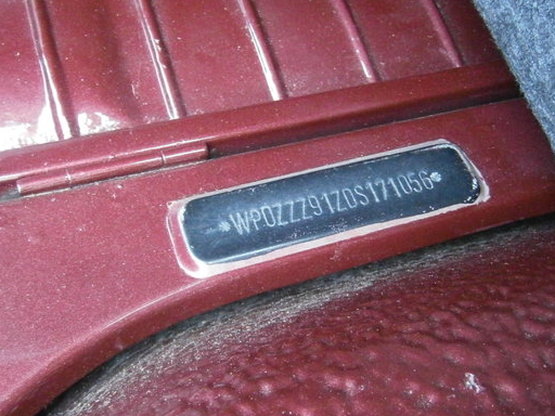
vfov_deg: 36.7
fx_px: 625
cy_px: 254
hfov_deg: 47.8
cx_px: 308
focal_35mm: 39
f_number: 2.8
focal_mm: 4.7
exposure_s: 1/60
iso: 800
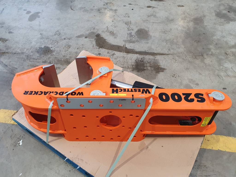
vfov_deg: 53.1
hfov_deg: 67.3
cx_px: 118
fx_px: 177
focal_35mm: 26
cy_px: 88
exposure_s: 1/100
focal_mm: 4.32
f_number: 2.4
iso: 100
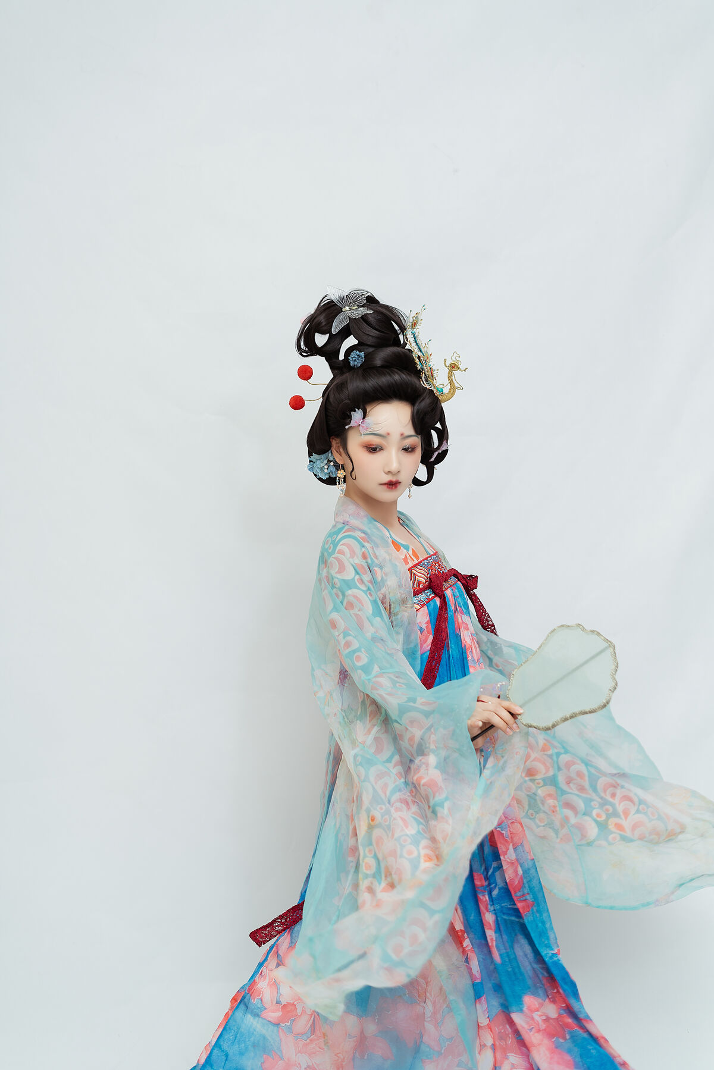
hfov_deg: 27.0
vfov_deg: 39.6
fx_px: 1487
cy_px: 535
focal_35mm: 50
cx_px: 357
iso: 100
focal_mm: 50
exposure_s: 1/125
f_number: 2.8
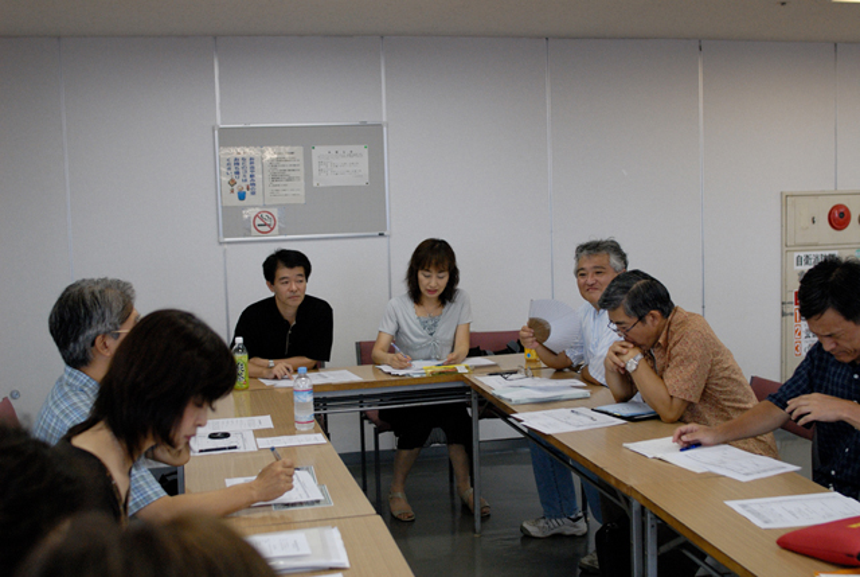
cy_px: 288
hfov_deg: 46.3
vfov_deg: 32.0
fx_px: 1005
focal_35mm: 42
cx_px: 430
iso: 800
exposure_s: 1/640
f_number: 2.8
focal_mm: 28
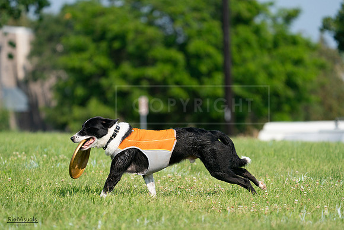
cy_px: 115
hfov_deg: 7.1
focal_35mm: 289
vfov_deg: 4.8
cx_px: 172
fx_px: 2762
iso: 800
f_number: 5.6
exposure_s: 1/4000
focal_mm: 289
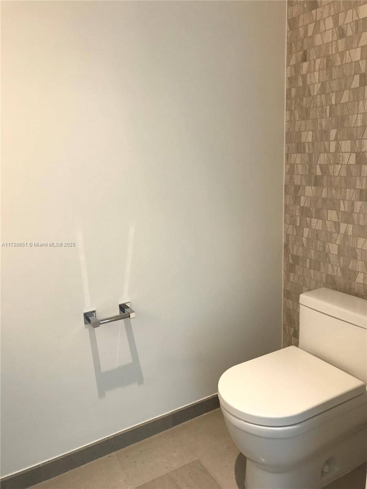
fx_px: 396
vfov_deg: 63.4
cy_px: 244
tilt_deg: -12.7
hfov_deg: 49.7
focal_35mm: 28
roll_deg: +2.8
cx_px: 184
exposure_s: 1/30
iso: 32
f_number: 1.8
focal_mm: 3.99
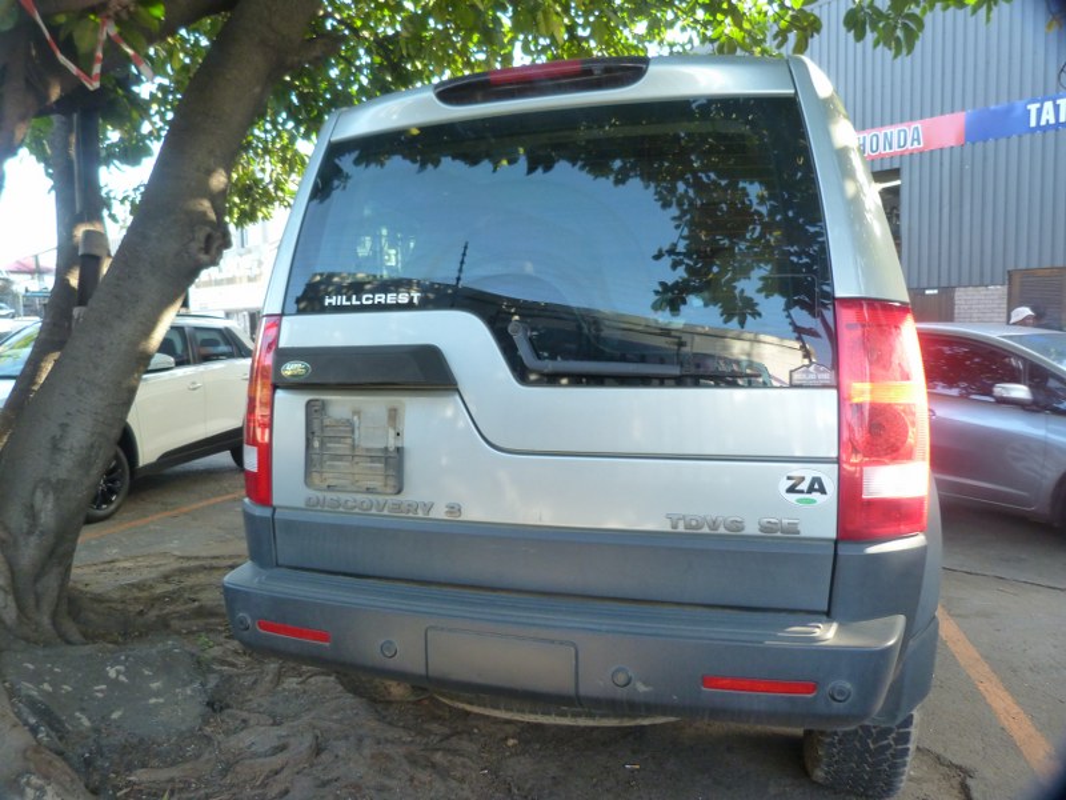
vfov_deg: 54.9
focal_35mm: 25
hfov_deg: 69.4
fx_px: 770
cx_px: 533
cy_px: 400
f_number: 2.8
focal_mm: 4.5
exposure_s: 1/60
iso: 200
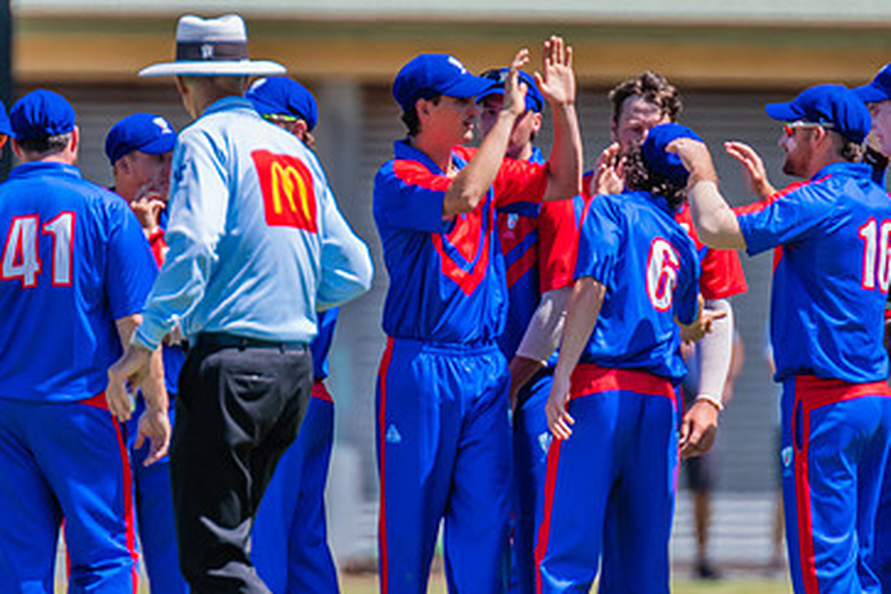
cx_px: 443
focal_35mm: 1310
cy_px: 306
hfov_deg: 1.6
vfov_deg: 1.0
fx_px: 32420
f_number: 5.6
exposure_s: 1/2000
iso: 640
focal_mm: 600
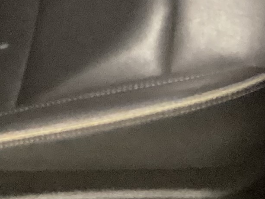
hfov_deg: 12.0
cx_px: 187
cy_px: -271
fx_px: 1263
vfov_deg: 8.3
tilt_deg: -19.0
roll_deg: +1.3
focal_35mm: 165
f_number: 2.4
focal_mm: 3.3
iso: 640
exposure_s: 1/25
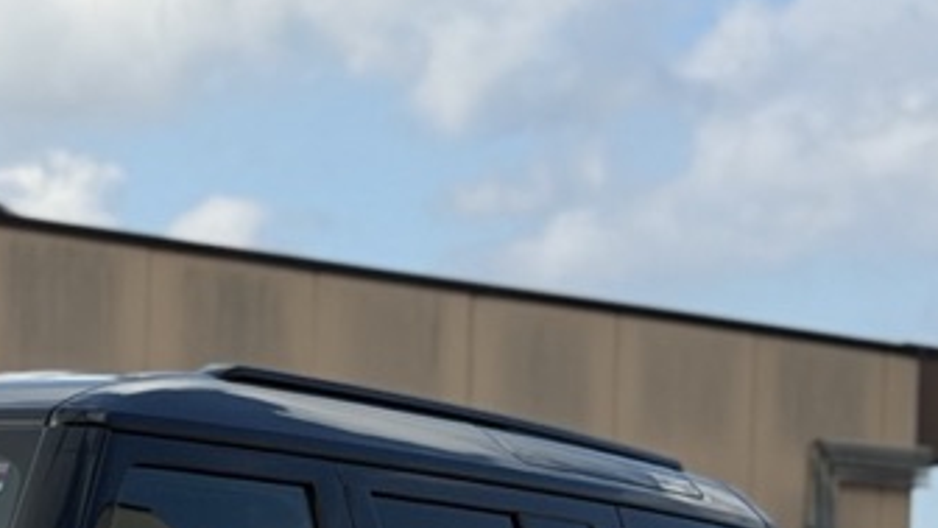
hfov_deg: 9.6
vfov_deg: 5.5
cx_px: -405
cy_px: 1053
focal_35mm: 218
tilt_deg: -2.6
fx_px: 5422
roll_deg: -0.8
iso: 64
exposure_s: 1/5208
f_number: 1.78
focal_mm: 6.76
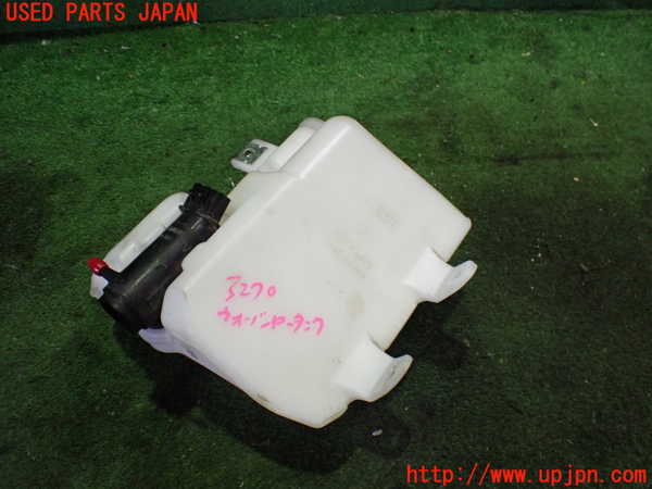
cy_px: 244
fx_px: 565
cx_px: 326
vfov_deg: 46.8
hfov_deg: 60.0
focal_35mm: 30
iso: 800
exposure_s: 1/80
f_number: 2.3
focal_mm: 5.4
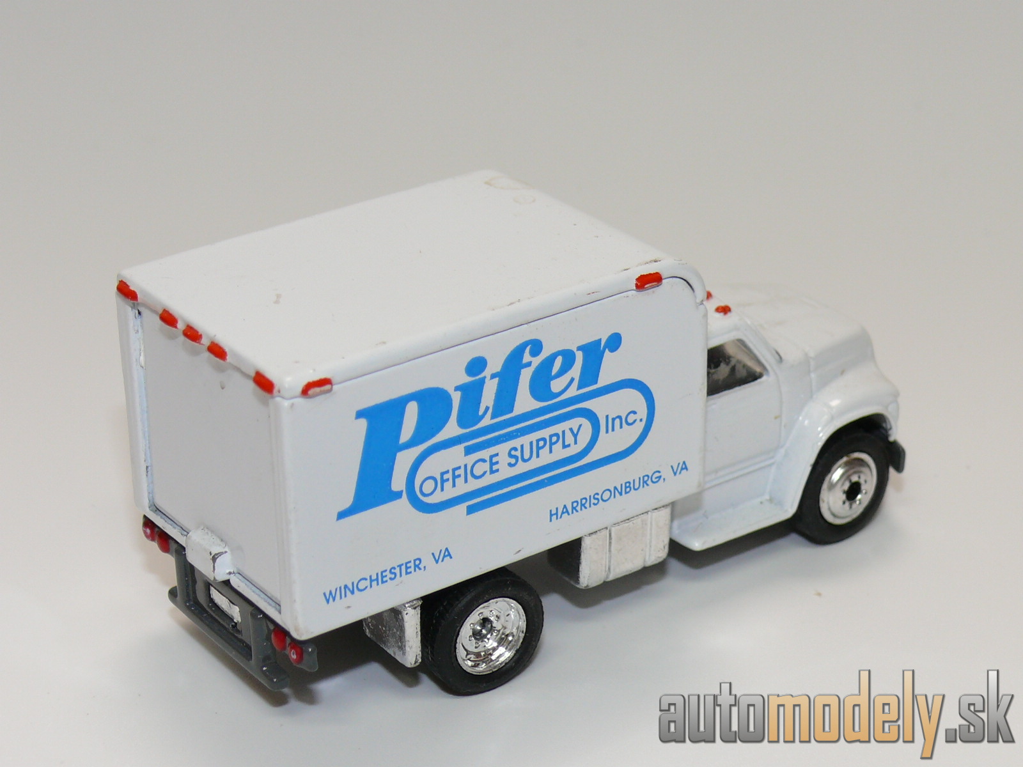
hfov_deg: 22.0
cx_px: 512
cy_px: 384
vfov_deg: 16.6
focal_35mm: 89
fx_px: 2630
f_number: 4
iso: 100
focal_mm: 12.4
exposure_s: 1/30
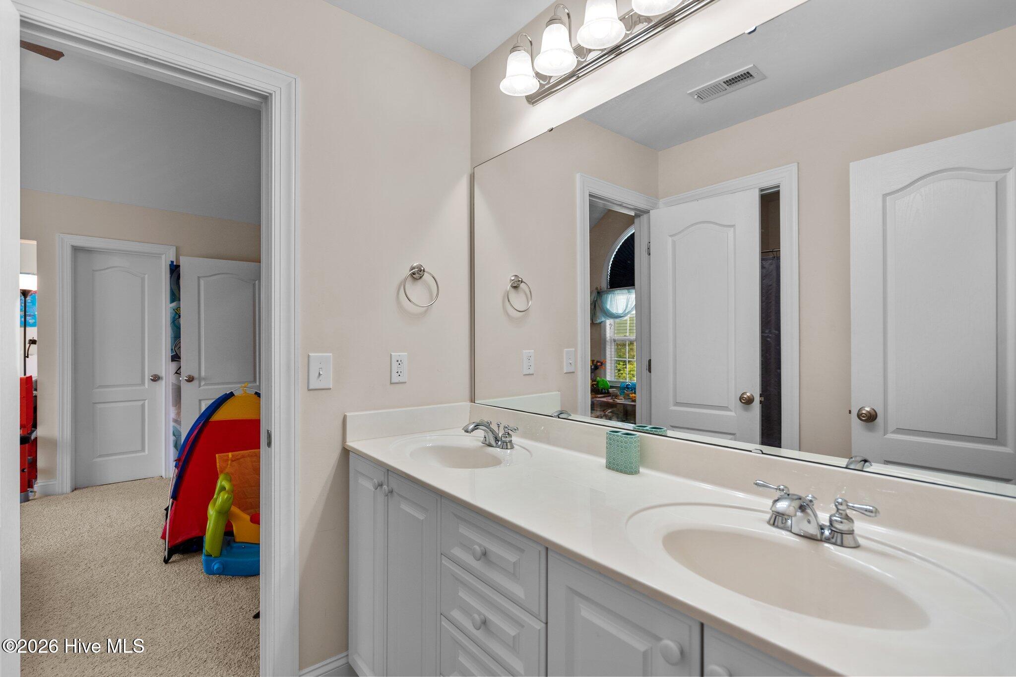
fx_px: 451
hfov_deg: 96.7
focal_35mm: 16
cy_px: 338
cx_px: 508
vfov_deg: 73.7
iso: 250
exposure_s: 1/20
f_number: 4
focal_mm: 16
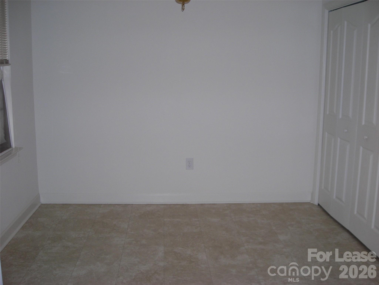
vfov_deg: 37.7
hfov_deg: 49.0
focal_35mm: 38
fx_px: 416
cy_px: 142
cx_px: 190
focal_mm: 6.3
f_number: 3.2
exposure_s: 1/60
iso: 93
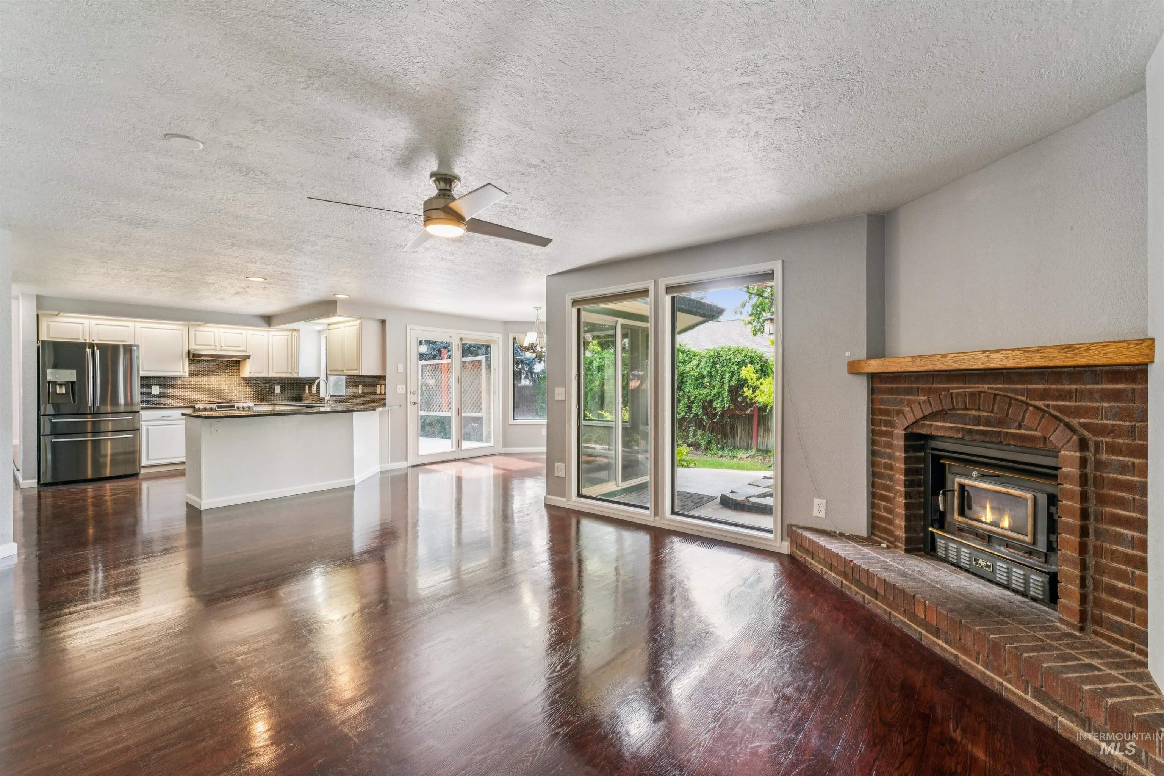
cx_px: 582
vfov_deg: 75.9
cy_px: 388
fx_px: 498
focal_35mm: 15
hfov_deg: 98.9
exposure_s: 1/5
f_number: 13
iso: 400
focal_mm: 15.4
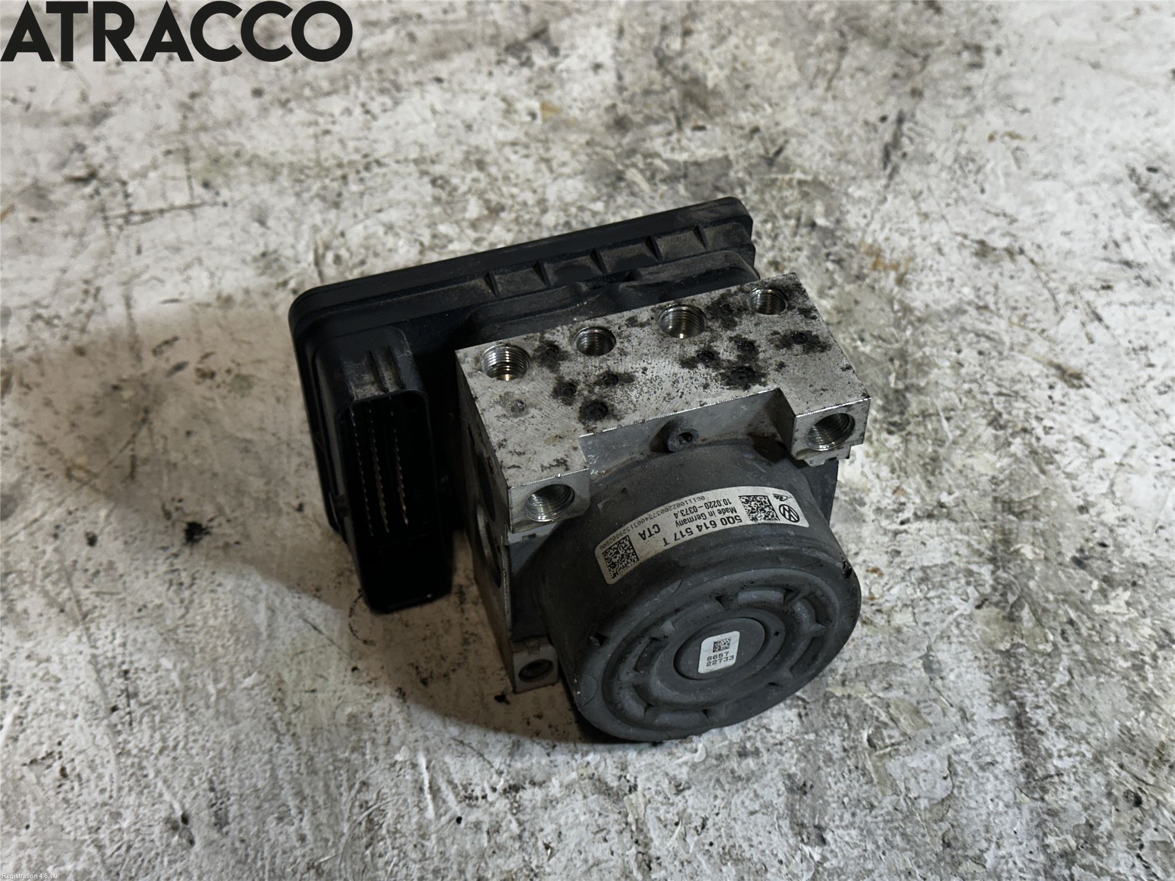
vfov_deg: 30.3
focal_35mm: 48
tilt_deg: -46.8
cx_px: 588
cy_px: 440
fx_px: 1629
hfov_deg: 39.7
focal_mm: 6.86
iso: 80
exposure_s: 1/100
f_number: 1.78
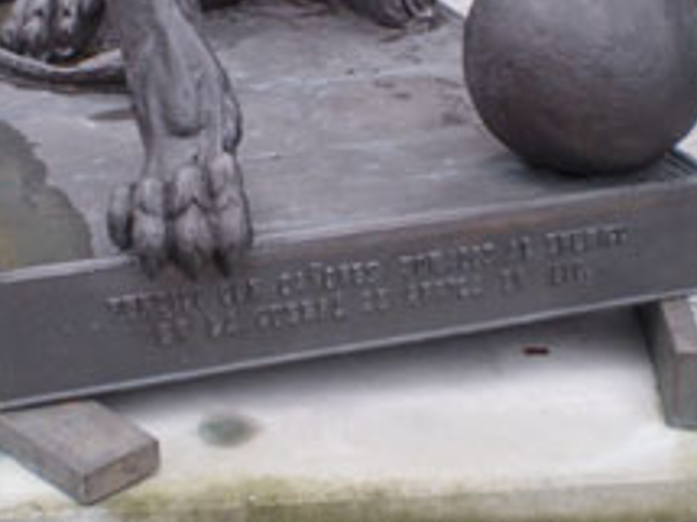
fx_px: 1348
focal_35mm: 67
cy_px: 149
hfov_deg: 29.0
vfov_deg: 21.8
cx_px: 301
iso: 64
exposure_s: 1/60
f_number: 3.1
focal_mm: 6.3
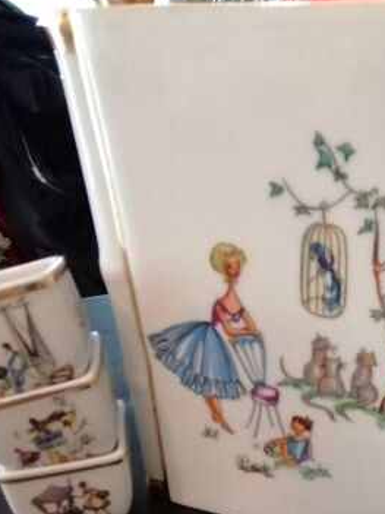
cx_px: 310
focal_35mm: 31
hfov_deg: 43.2
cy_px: 376
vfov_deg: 55.9
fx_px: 460
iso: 800
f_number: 2.4
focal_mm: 2.84
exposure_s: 1/20
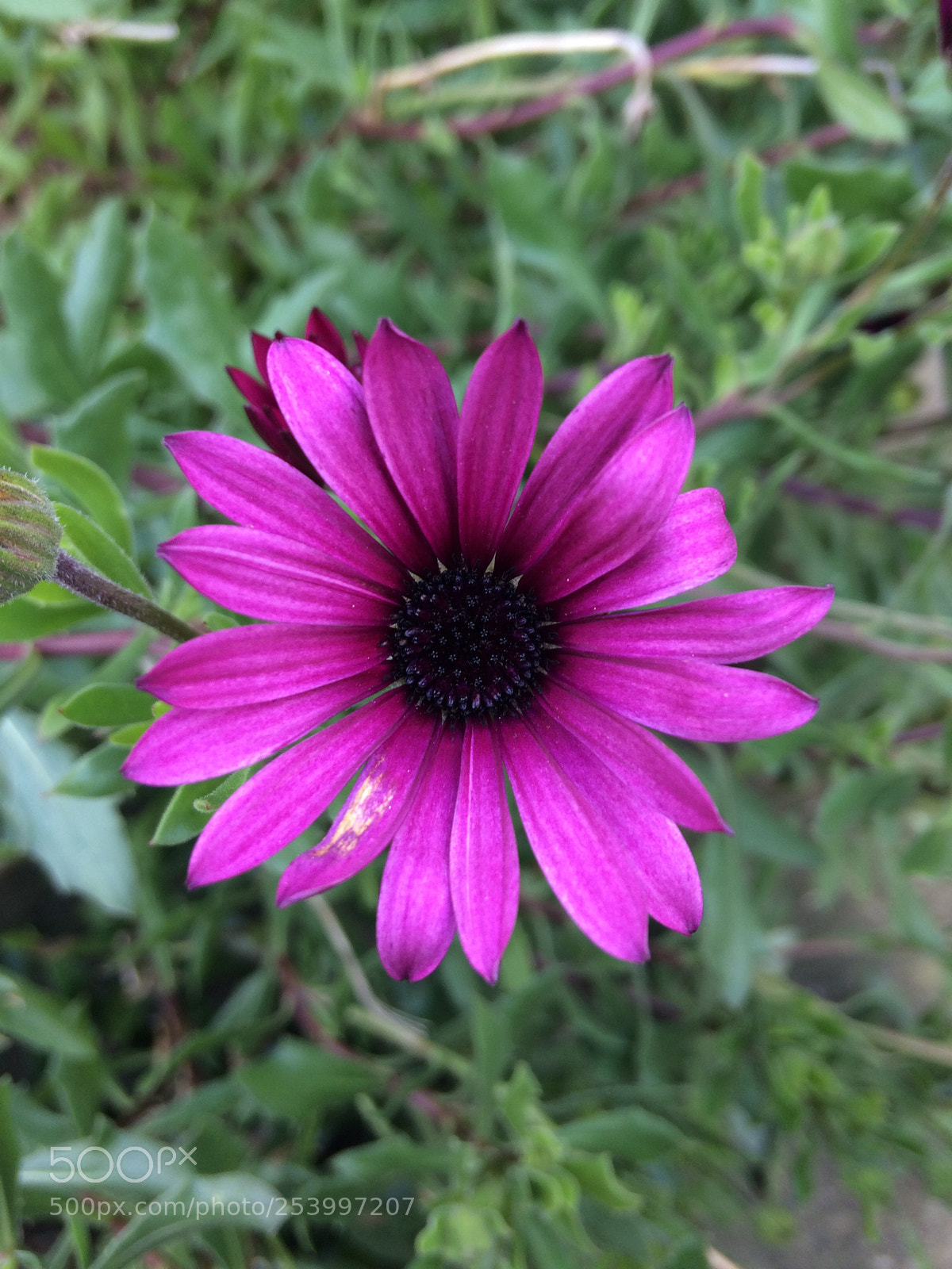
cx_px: 476
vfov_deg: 61.7
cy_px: 634
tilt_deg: -65.6
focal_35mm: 29
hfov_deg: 48.2
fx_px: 1063
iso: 50
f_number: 2.2
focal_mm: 4.15
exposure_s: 1/50
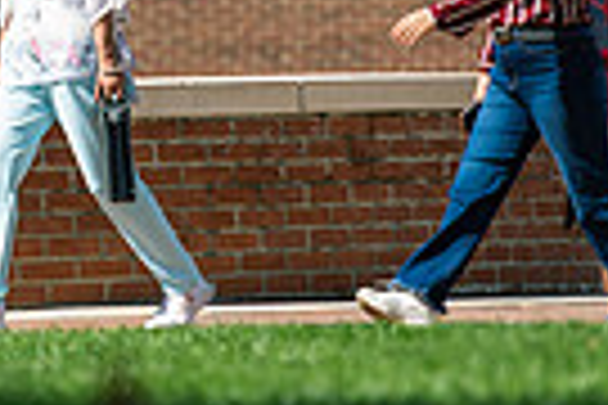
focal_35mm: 817
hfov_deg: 2.5
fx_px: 13797
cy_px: 47
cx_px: -72
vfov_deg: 1.7
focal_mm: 190
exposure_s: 1/400
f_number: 3.5
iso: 50
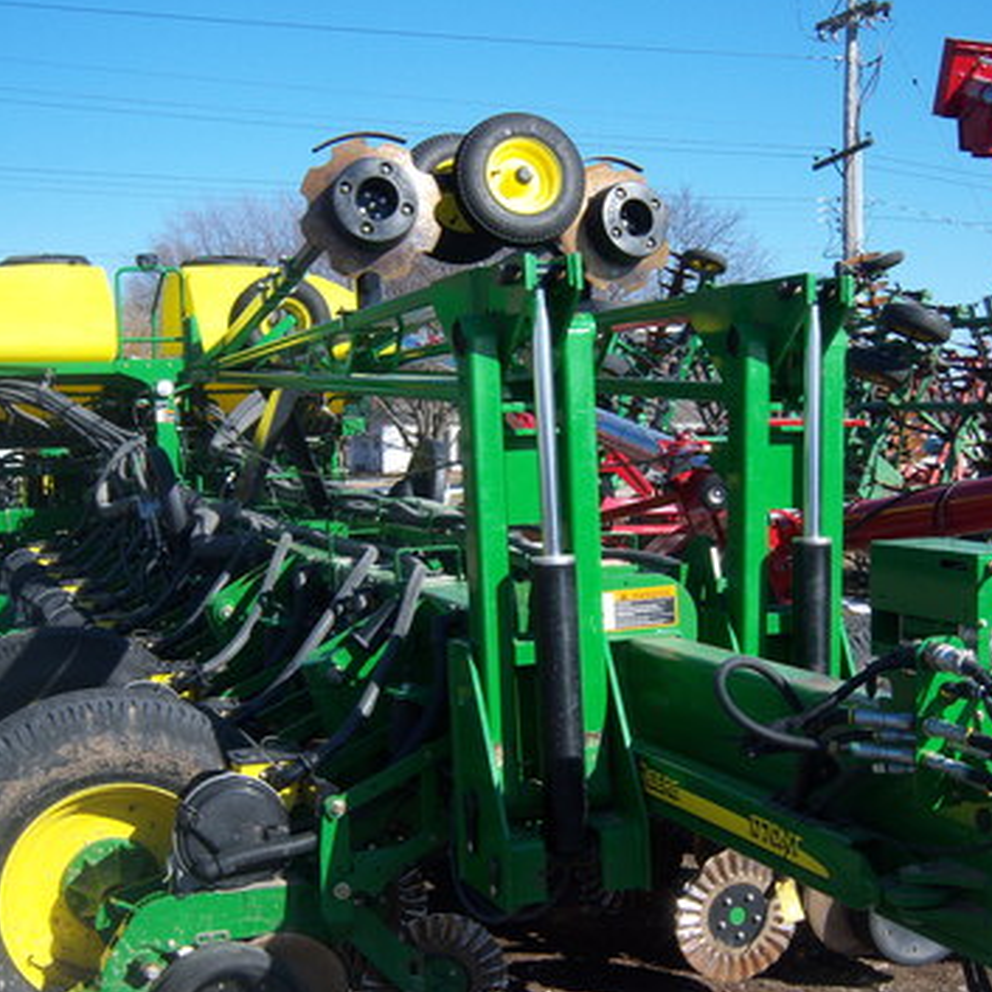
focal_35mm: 49
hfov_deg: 34.7
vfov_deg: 34.6
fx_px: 1589
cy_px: 559
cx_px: 534
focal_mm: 7.5
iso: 80
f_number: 4.8
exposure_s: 1/400
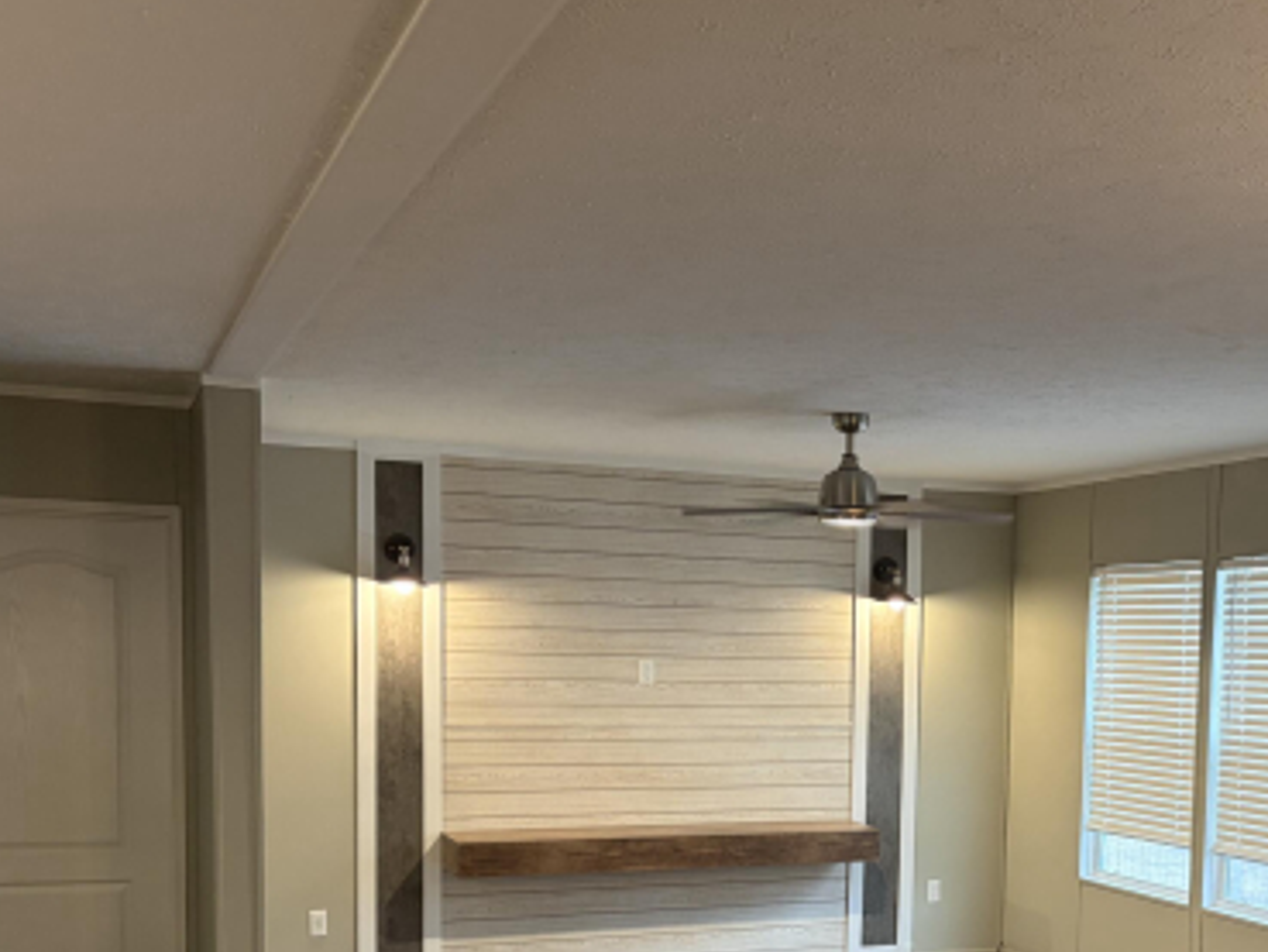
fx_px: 1722
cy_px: 777
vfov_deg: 30.1
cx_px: 902
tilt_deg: -4.4
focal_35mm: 47
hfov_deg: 39.6
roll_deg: -1.1
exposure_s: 1/60
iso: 200
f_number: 1.6
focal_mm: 5.96
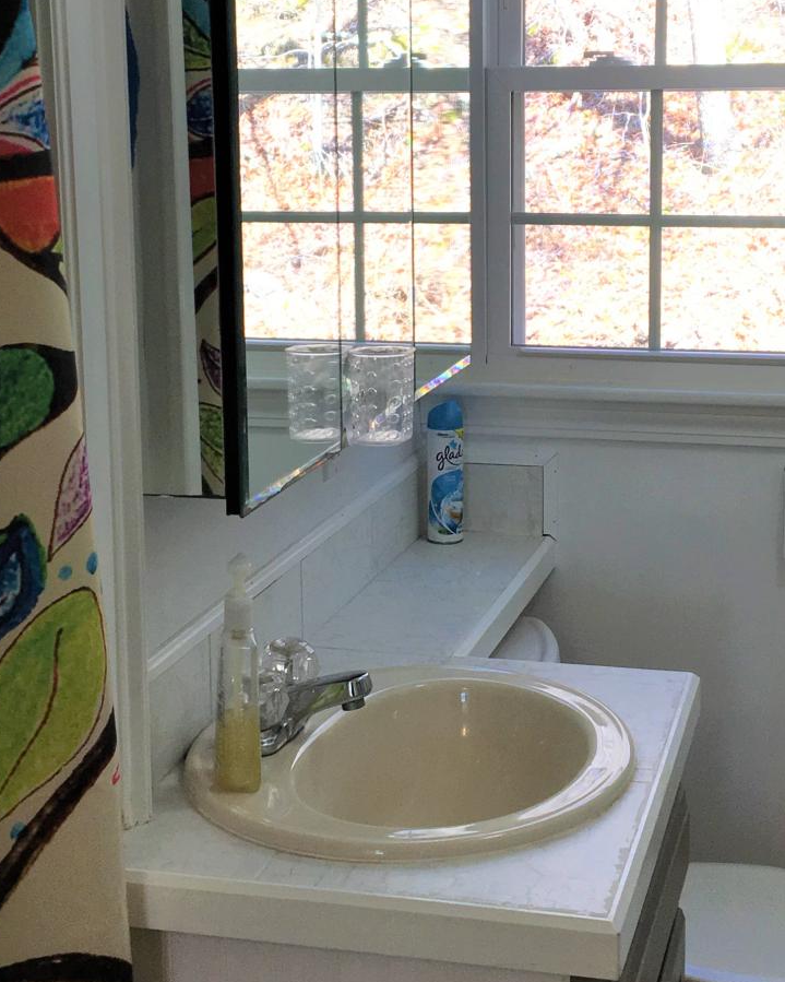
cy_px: 352
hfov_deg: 24.2
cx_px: 436
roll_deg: +1.0
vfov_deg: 29.9
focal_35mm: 63
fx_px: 1830
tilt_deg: -8.8
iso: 32
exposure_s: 1/120
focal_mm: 4.15
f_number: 2.2
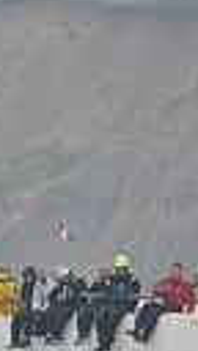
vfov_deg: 1.5
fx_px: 13254
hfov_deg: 0.9
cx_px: -542
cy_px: 289
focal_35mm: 1420
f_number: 7.1
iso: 400
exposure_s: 1/800
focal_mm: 300
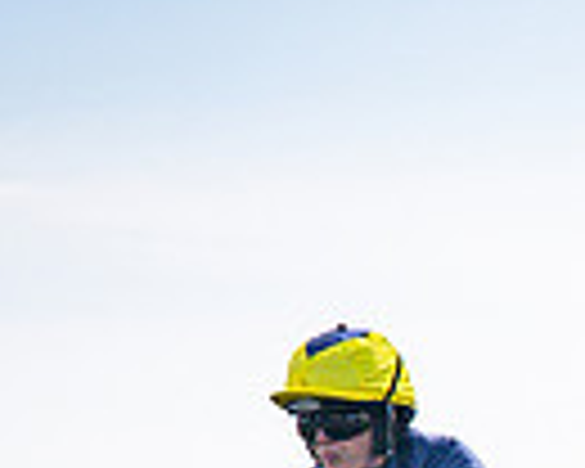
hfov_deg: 3.5
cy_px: 768
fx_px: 9678
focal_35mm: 559
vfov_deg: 2.8
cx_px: 724
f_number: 5
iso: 400
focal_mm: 79
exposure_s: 1/4000
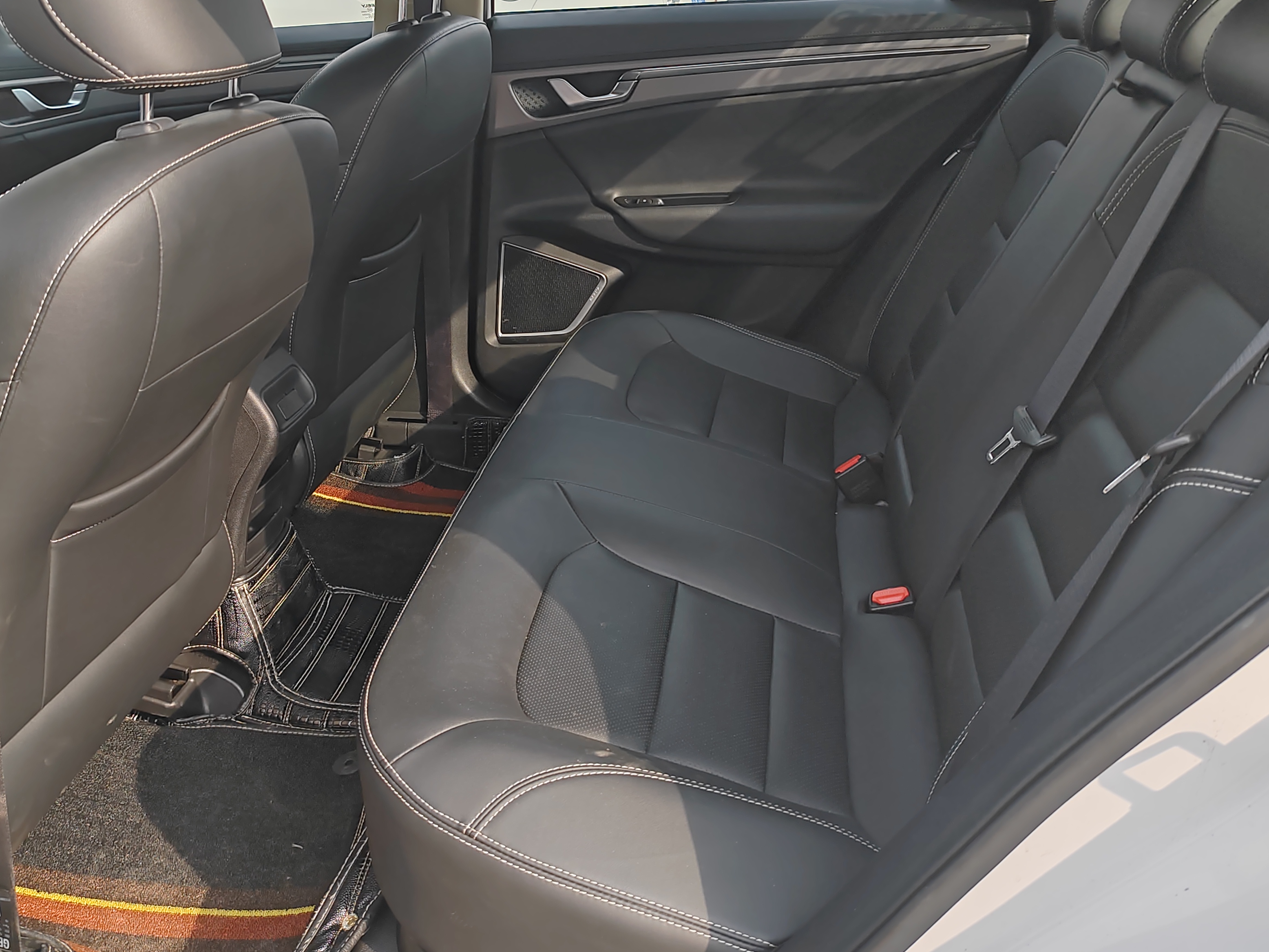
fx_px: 1246
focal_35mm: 34
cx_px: 552
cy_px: 396
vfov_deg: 41.7
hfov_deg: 53.8
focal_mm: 6.14
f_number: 1.8
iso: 50
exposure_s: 1/320
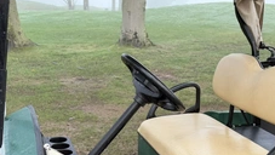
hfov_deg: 43.4
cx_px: 200
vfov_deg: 24.5
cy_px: 166
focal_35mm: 46
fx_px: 336
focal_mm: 6.76
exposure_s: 1/121
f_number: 1.78
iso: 64
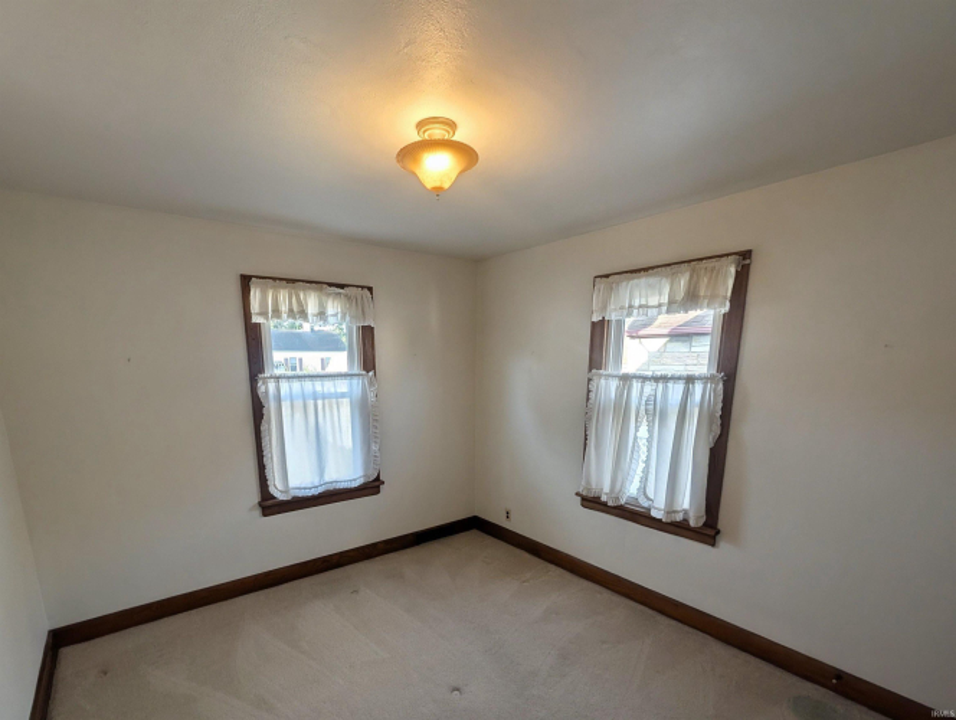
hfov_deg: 110.5
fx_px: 332
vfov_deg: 94.6
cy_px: 360
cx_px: 478
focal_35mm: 12
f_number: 1.7
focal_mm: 2.02
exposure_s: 1/137
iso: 53
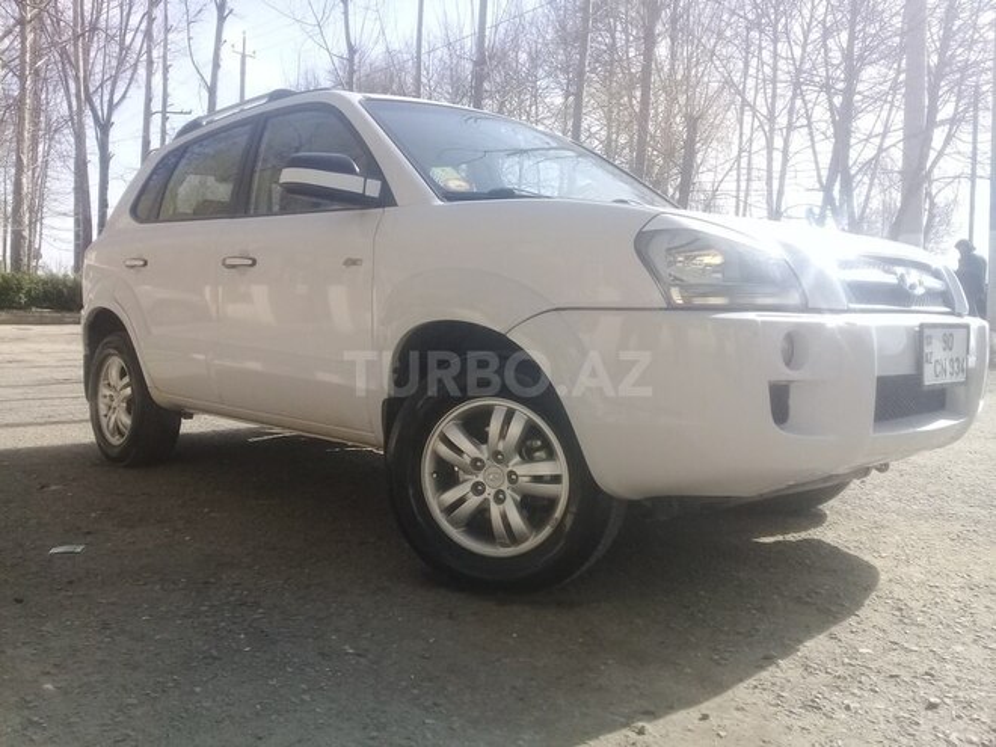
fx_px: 892
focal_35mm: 31
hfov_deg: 58.4
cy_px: 374
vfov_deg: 45.4
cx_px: 498
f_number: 2.2
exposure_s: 1/747
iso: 50
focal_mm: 3.3
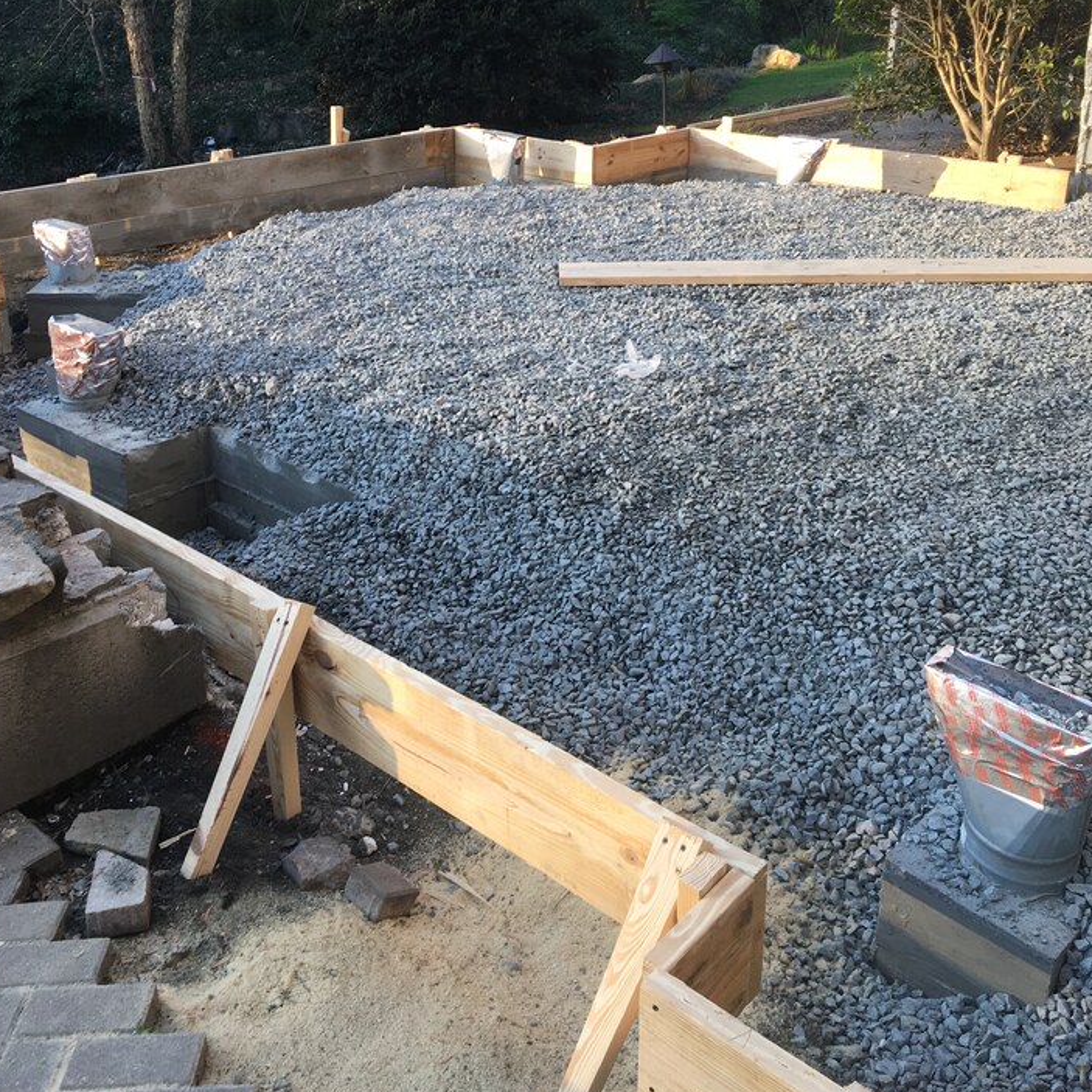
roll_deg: +2.3
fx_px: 1249
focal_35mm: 35
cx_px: 541
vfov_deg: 46.7
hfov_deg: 47.2
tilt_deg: -19.3
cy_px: 390
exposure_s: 1/128
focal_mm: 4.15
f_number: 2.2
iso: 25
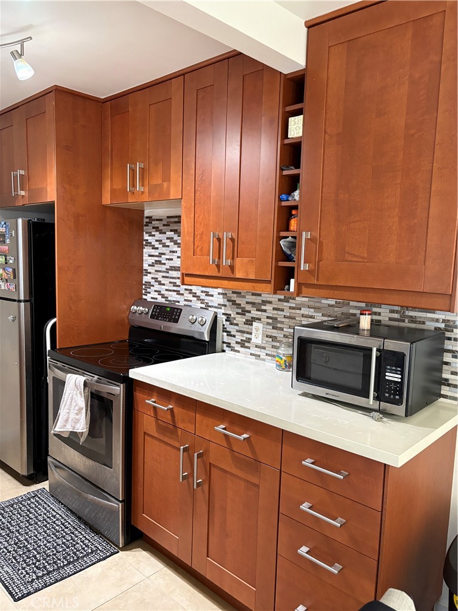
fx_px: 459
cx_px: 229
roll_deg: -1.6
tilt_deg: -6.4
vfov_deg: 67.3
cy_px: 306
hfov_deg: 53.1
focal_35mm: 26
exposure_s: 1/60
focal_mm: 5.96
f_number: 1.6
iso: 320
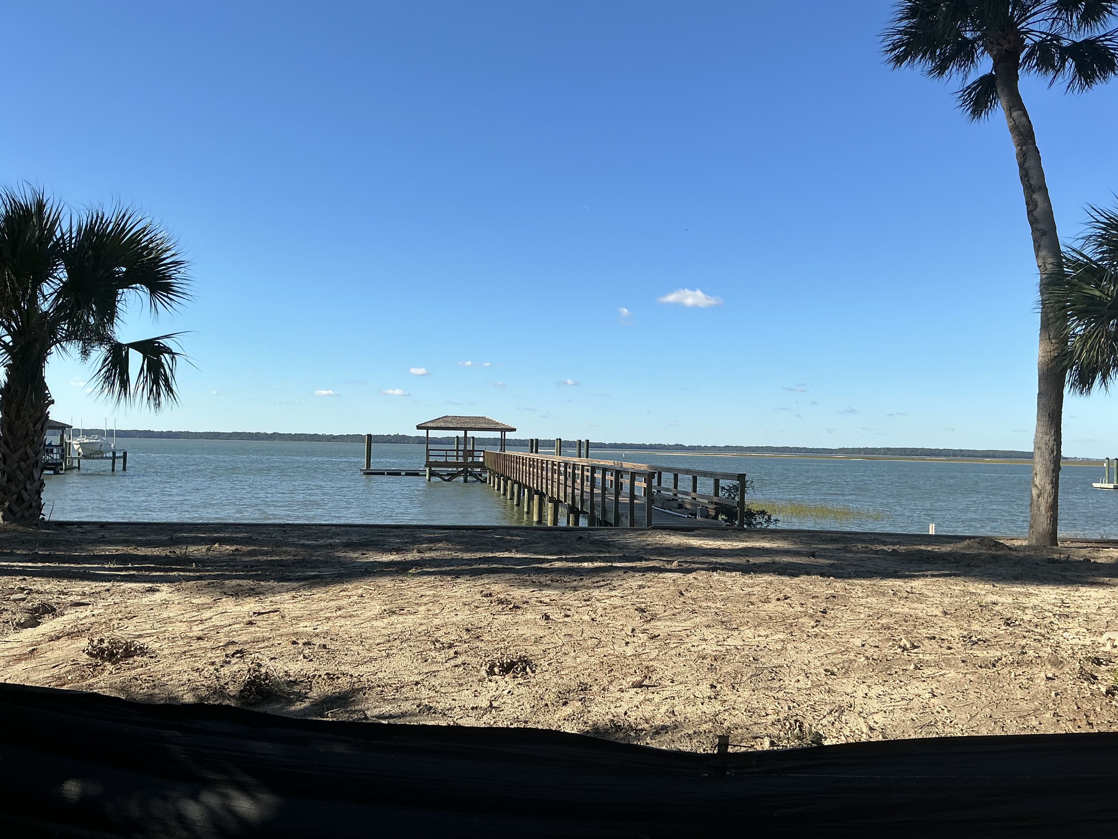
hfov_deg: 63.4
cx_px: 559
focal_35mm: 28
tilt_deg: +2.0
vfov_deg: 49.7
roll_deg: -0.9
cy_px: 420
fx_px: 904
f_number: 1.8
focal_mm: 3
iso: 25
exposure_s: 1/1984
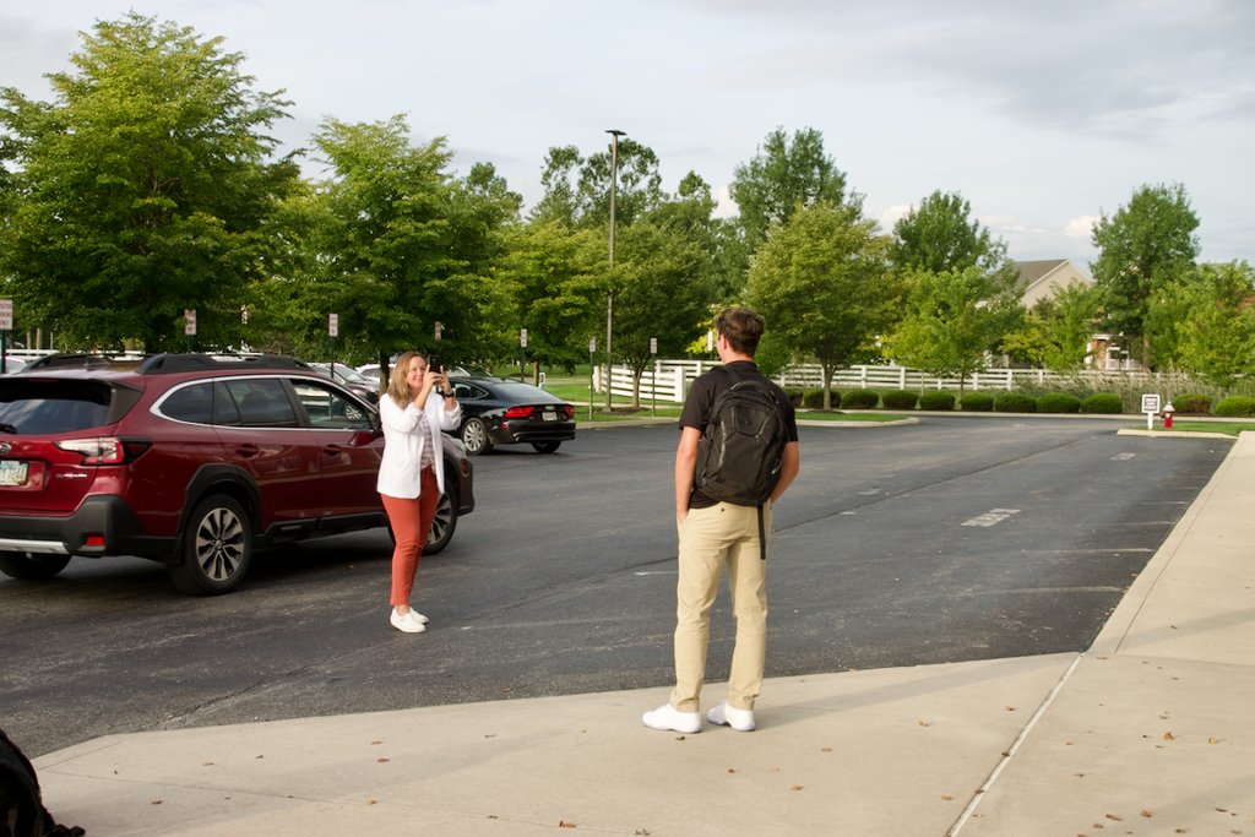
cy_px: 418
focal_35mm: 44
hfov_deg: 44.5
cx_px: 628
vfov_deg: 30.5
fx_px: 1534
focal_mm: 16.31
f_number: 3.5
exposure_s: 1/250
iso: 100
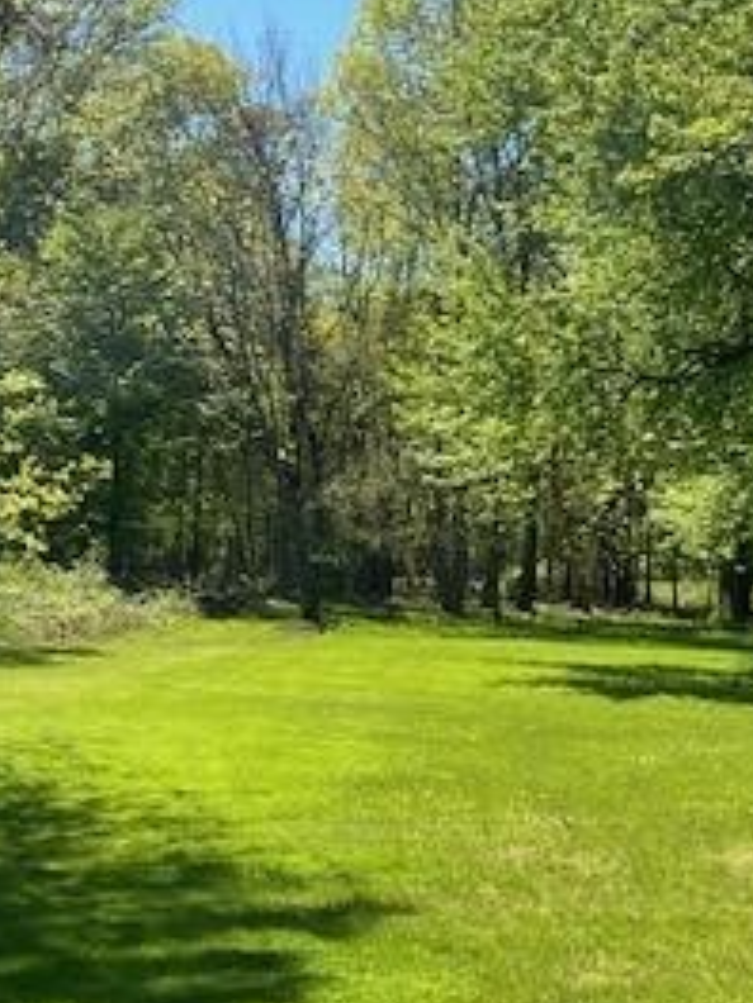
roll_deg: -1.7
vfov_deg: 30.7
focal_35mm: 63
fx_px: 1827
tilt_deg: +1.9
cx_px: 445
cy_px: 543
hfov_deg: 23.3
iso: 32
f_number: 1.8
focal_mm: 4.25
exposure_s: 1/1779
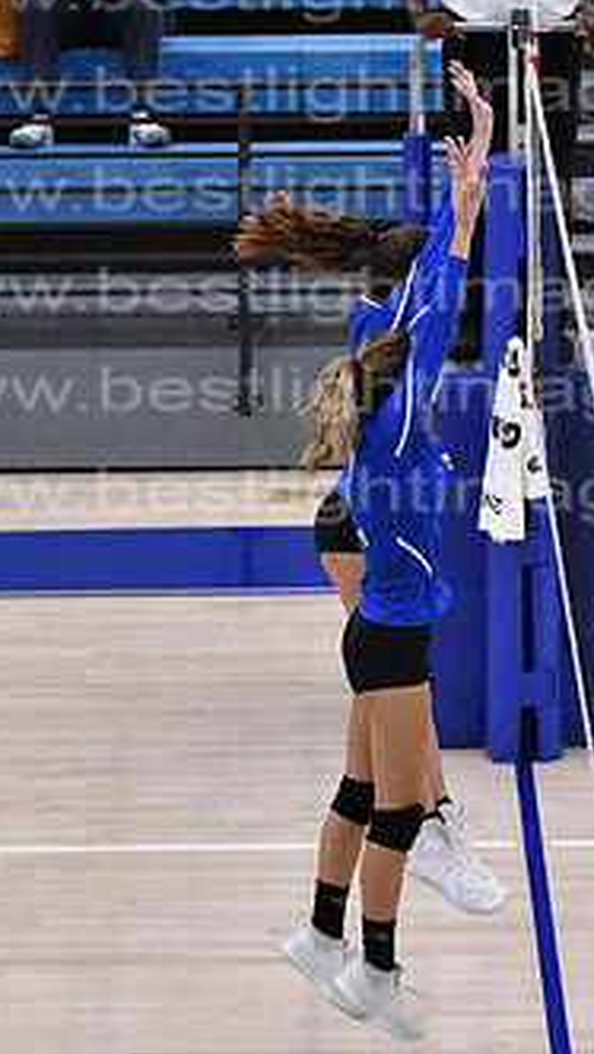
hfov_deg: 4.5
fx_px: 7525
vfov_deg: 8.0
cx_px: 395
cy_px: 146
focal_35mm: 269
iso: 6400
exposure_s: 1/1250
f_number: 3.2
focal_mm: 98
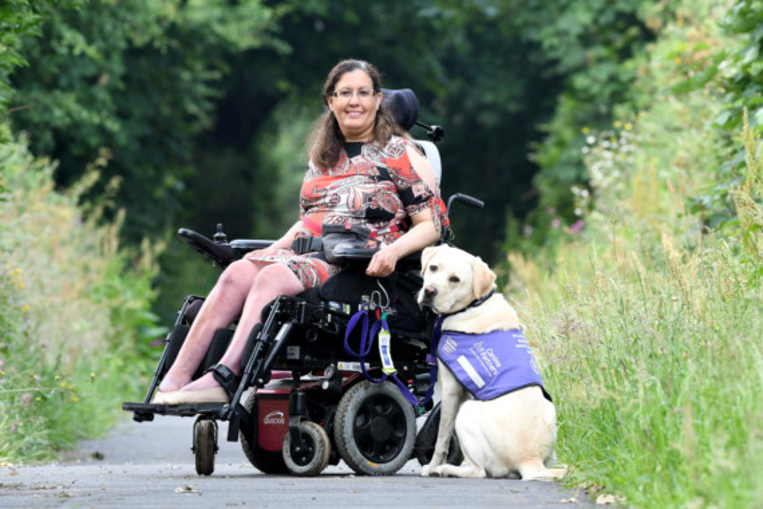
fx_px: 9537
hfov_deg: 4.6
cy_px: 254
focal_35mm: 450
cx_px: 382
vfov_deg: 3.1
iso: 640
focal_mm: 300
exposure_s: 1/250
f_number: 8
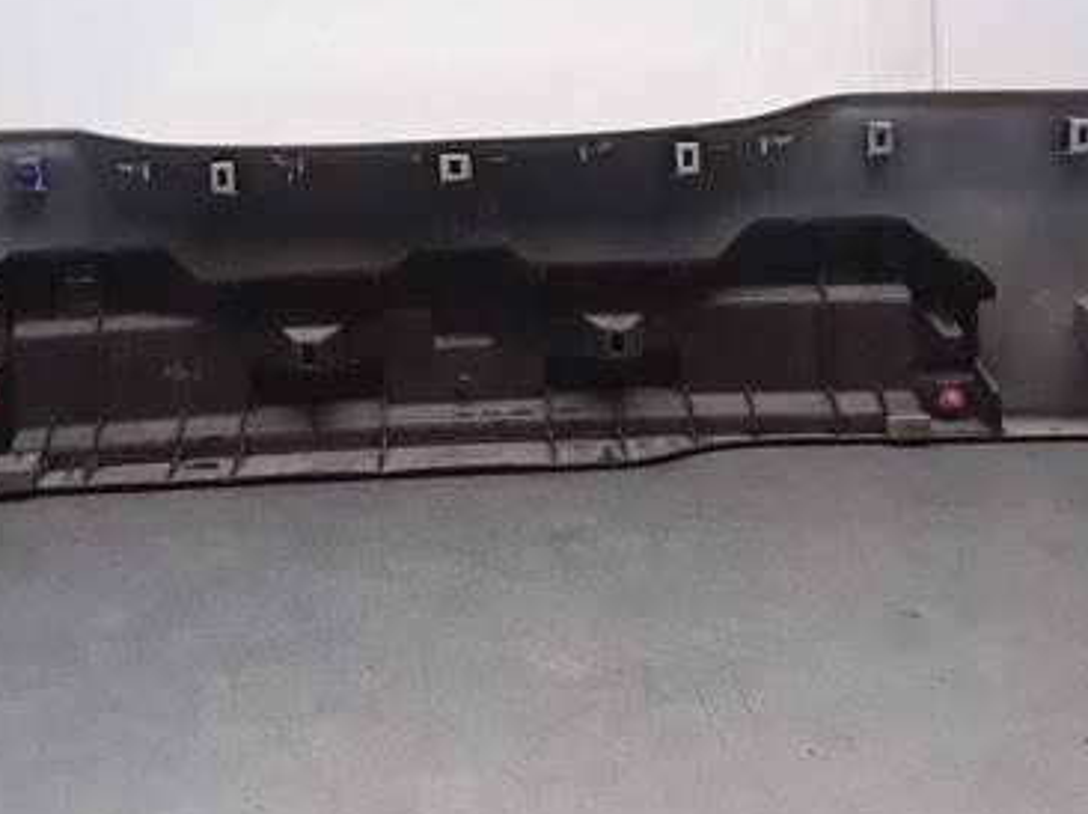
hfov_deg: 38.8
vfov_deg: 28.9
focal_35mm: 49
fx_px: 1539
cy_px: 143
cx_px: 455
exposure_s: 1/161
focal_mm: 2.91
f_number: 1.9
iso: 100
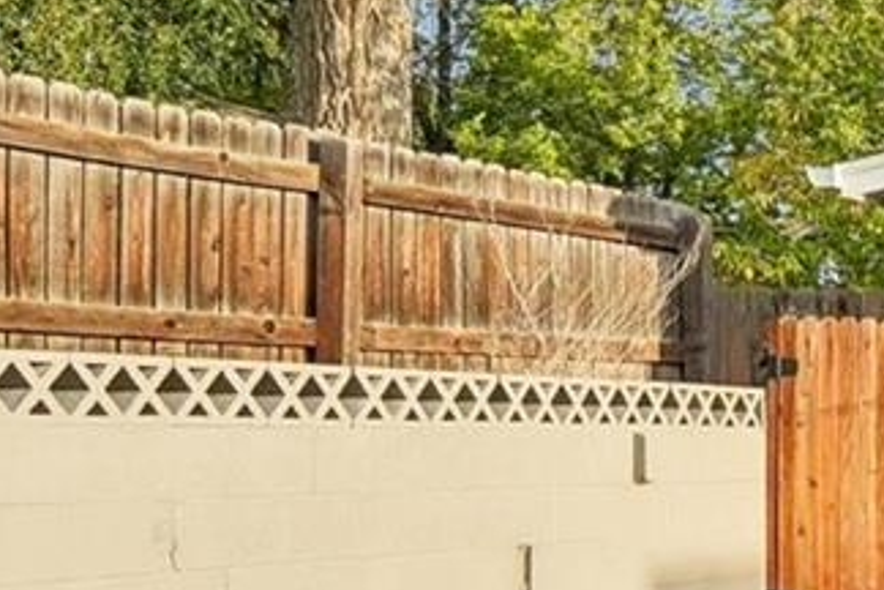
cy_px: 516
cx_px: 1866
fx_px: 2185
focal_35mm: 89
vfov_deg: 15.2
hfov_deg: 16.3
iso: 400
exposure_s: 1/320
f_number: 8
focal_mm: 12
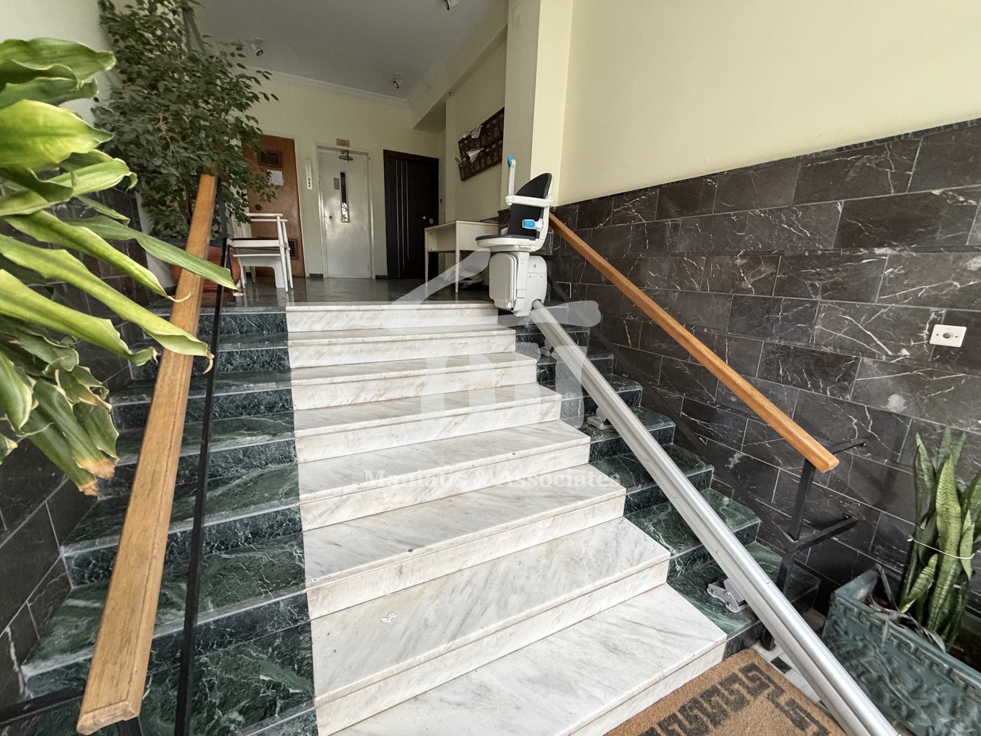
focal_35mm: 14
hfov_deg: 102.1
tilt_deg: -15.5
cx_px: 490
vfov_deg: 85.7
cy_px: 368
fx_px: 397
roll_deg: -1.8
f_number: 2.2
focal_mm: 2.22
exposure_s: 1/60
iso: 400
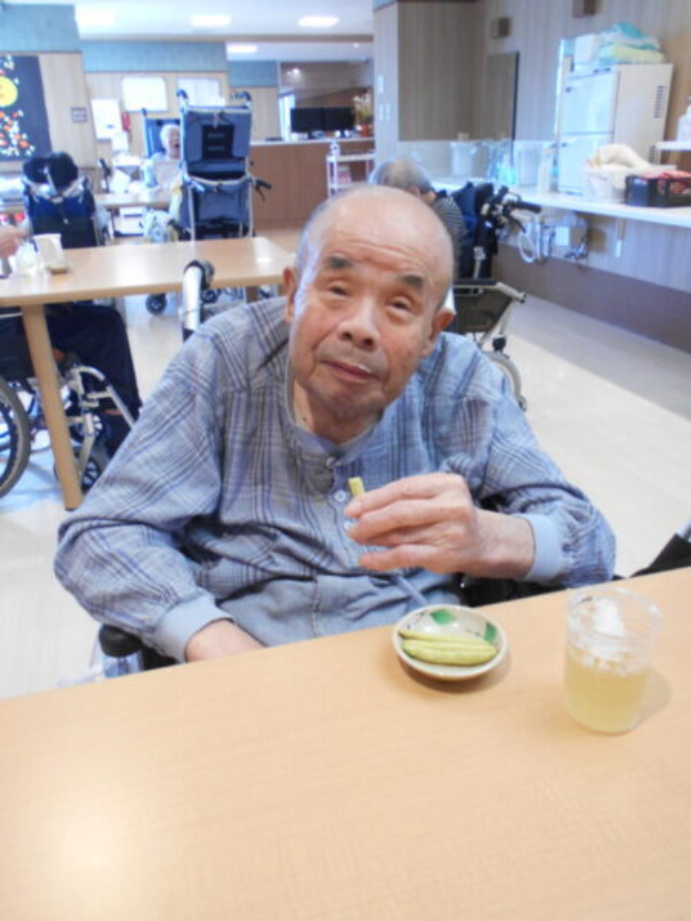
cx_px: 346
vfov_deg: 67.3
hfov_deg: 53.1
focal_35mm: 26
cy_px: 460
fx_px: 692
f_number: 3.2
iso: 320
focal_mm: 4.6
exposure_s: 1/30
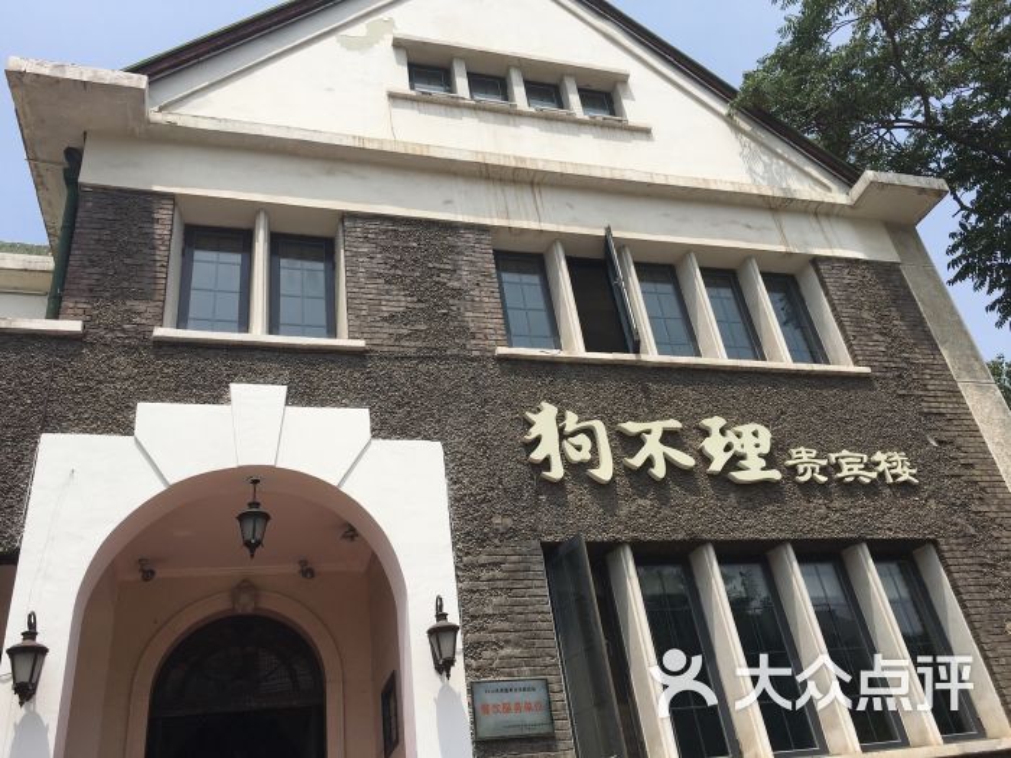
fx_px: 847
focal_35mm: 29
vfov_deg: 48.2
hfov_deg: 61.7
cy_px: 379
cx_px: 506
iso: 25
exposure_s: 1/2137
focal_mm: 4.15
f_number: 2.2
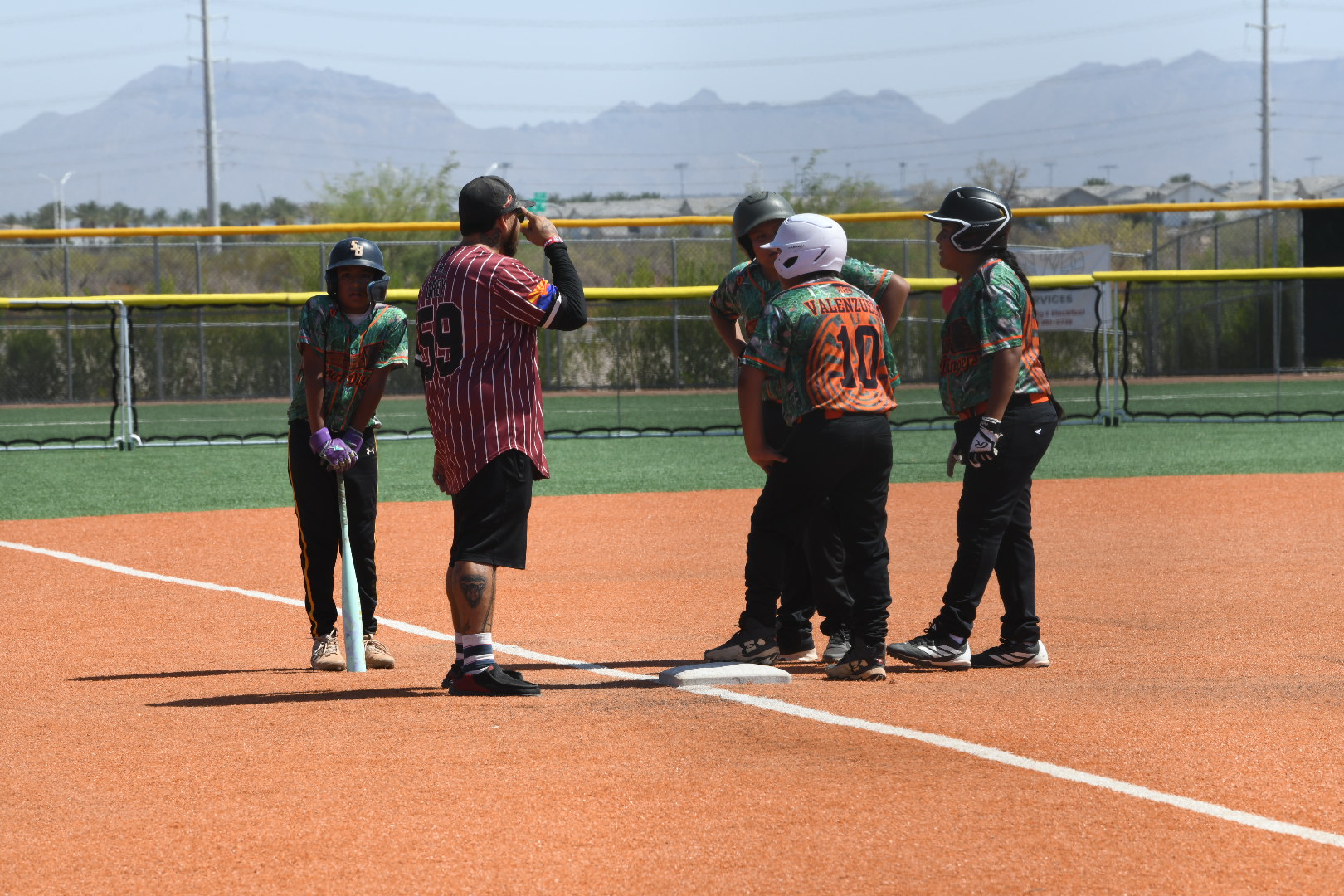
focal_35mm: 200
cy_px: 448
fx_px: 7466
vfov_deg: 6.9
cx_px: 672
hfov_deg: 10.3
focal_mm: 200
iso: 400
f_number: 11
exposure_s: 1/500
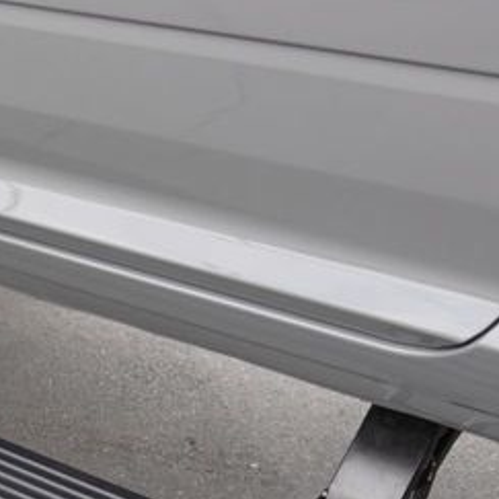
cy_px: 616
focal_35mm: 86
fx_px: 1403
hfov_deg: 19.6
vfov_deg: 18.9
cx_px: 14
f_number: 4
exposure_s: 1/160
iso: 125
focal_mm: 16
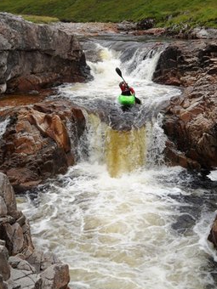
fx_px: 393
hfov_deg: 30.9
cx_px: 117
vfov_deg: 40.3
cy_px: 124
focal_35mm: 47
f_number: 3.6
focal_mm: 6.5
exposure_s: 1/350
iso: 80
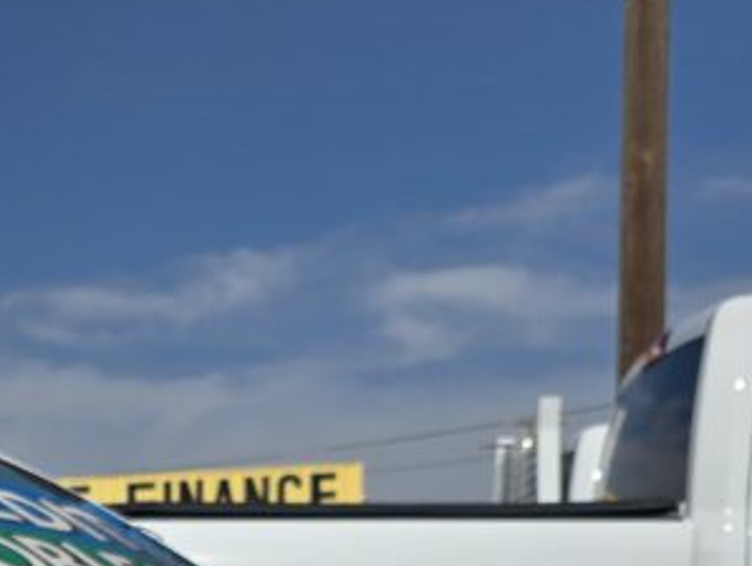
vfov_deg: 16.9
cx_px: -28
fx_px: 1718
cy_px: 859
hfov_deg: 23.5
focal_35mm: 79
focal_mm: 6.3
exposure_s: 1/2397
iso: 12
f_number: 1.7
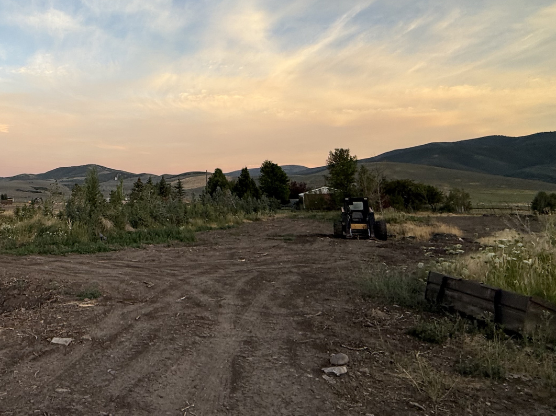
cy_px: 147
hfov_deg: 58.2
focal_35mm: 27
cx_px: 82
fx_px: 434
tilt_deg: +8.0
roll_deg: +0.5
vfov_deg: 50.6
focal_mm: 2.22
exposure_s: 1/169
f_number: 2.2
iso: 50
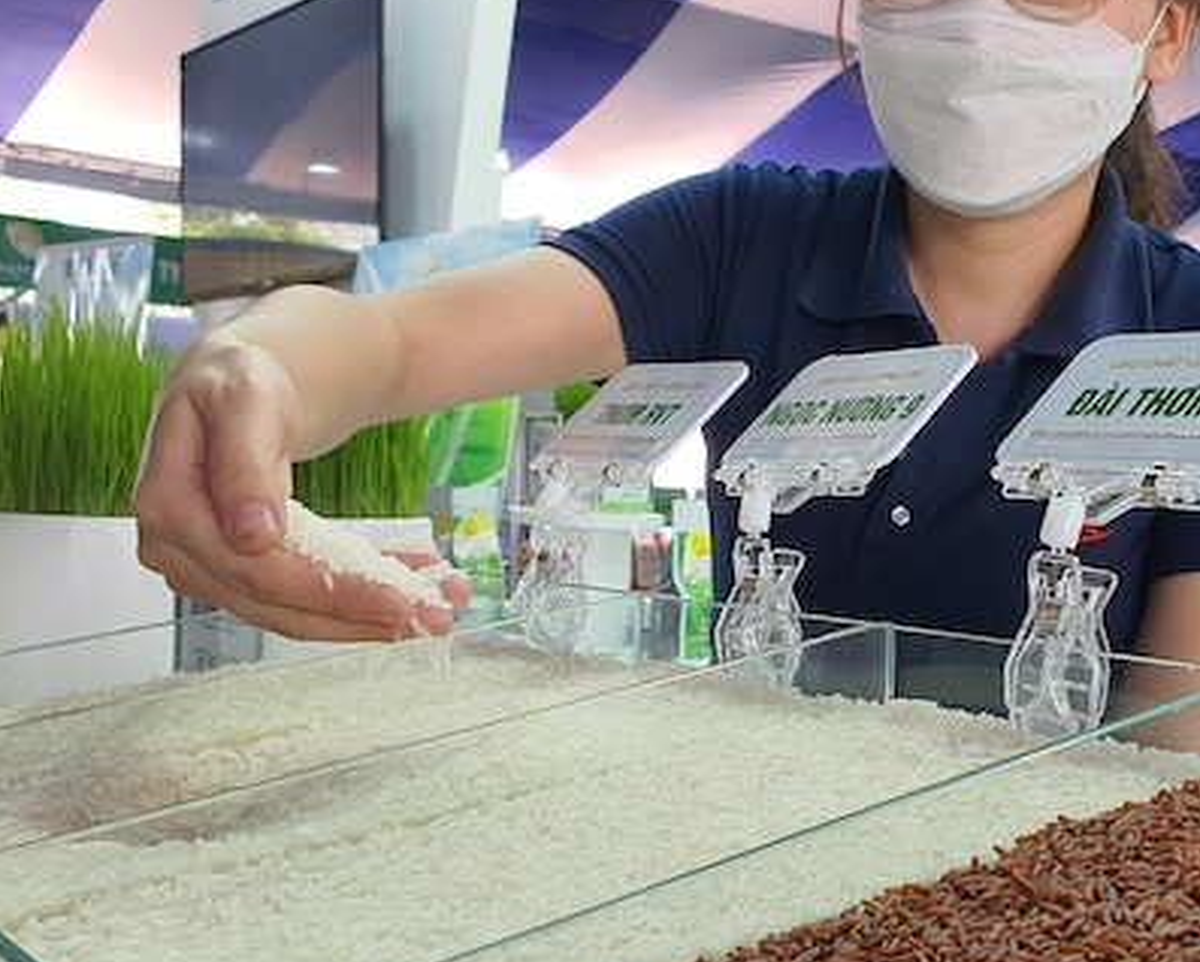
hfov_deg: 41.2
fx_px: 1563
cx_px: 842
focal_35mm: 44
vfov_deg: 34.0
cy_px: 616
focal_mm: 4.3
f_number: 2.4
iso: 80
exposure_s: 1/100
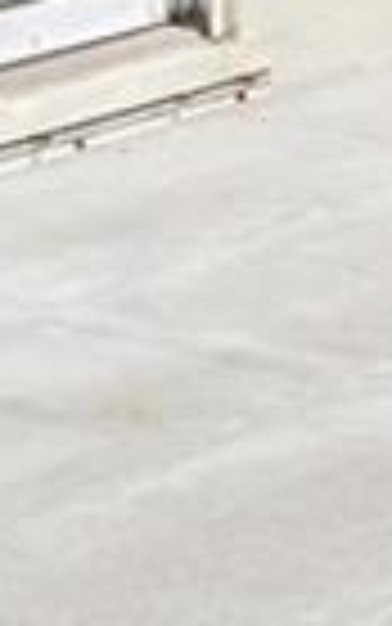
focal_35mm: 246
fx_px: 4201
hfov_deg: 4.9
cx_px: 1460
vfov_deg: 7.8
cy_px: -973
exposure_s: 1/400
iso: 200
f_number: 10
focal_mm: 21
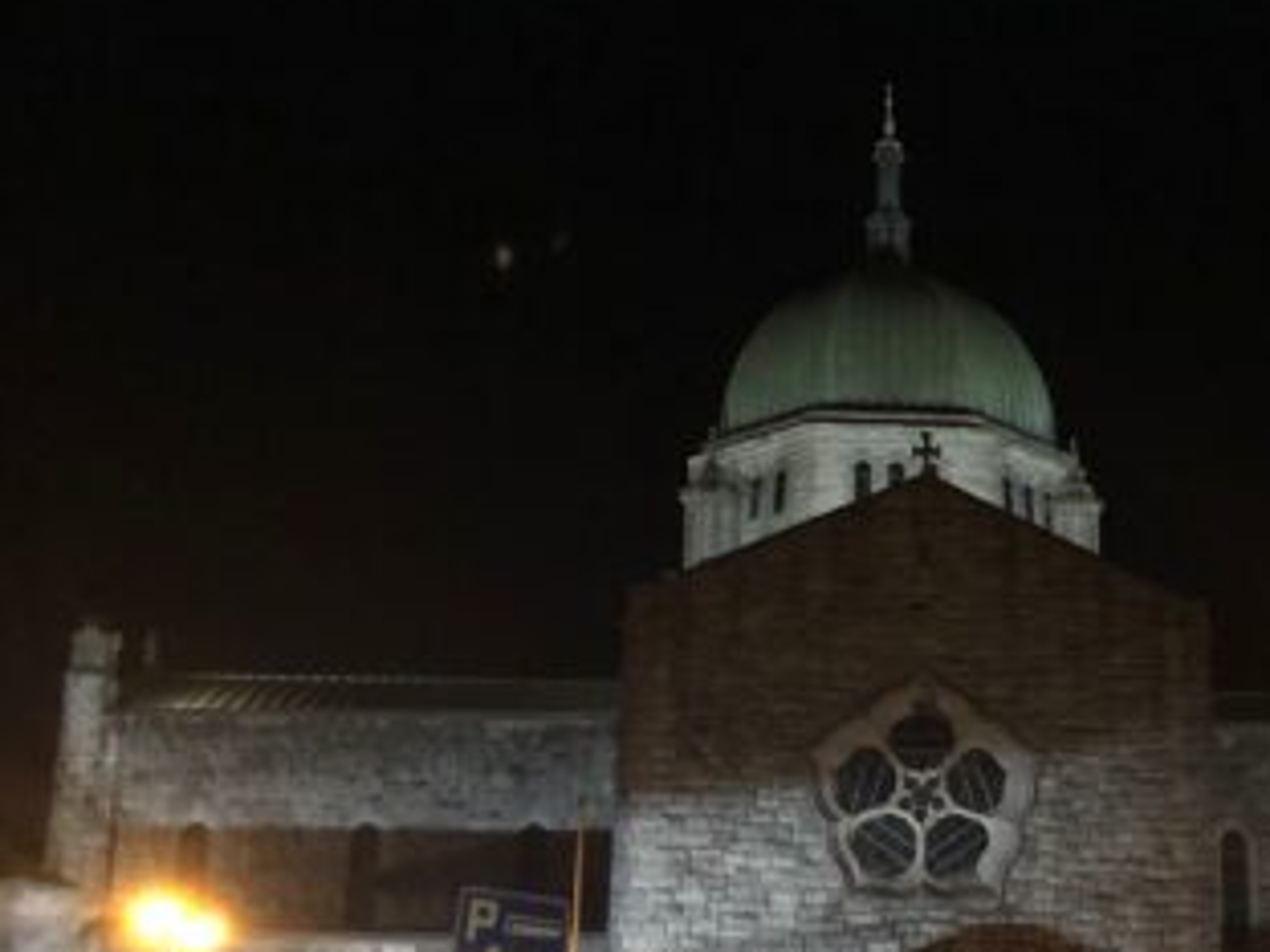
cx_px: 1115
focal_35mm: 61
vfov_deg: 23.9
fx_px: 2238
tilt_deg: +15.9
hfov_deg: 30.4
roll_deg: +1.3
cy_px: 618
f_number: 1.8
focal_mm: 4
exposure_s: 1/4
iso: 160
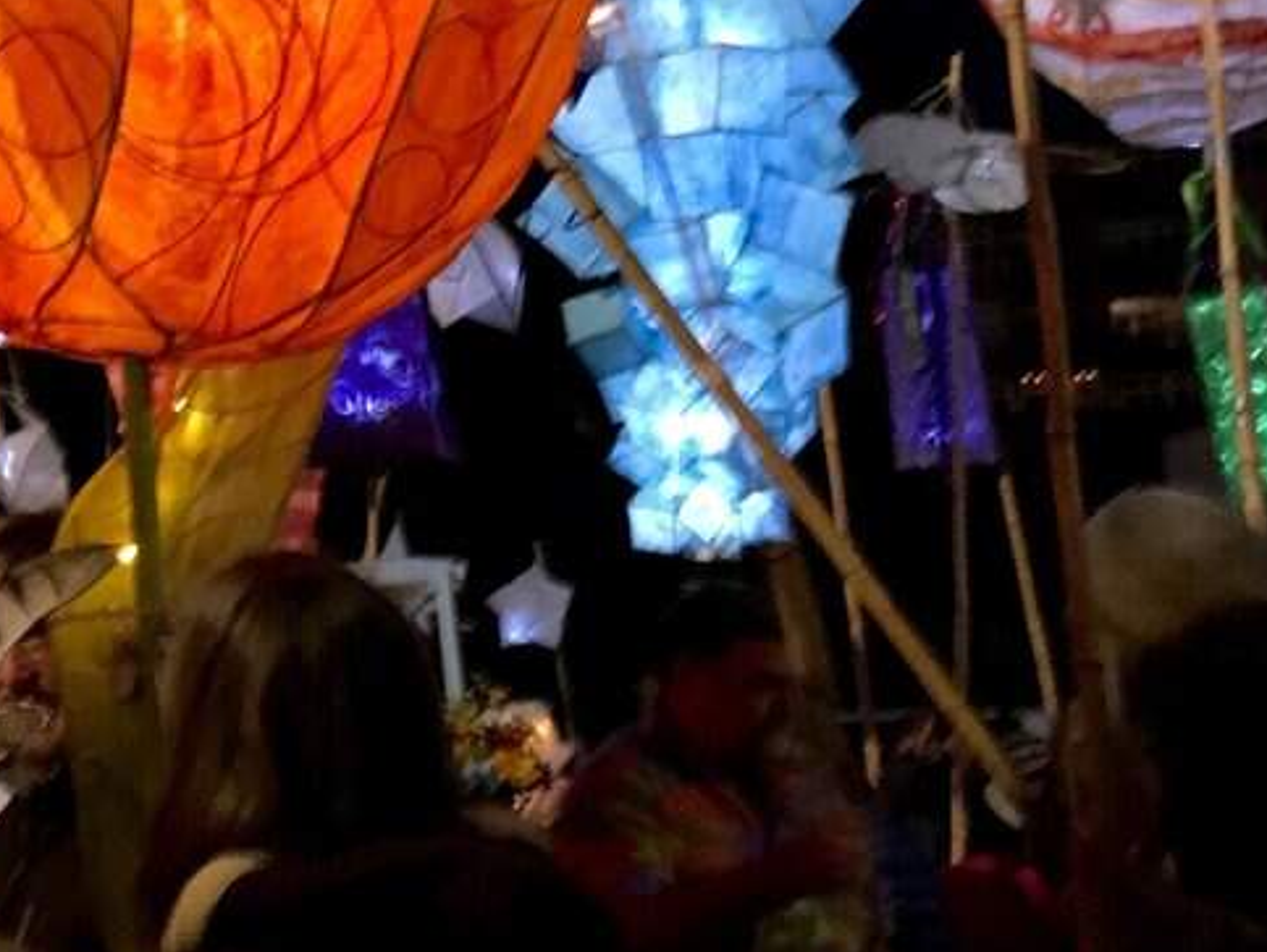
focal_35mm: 72
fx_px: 2637
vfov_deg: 20.2
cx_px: -265
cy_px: 144
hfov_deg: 24.4
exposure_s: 1/15
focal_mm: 4.15
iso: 400
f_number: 2.2
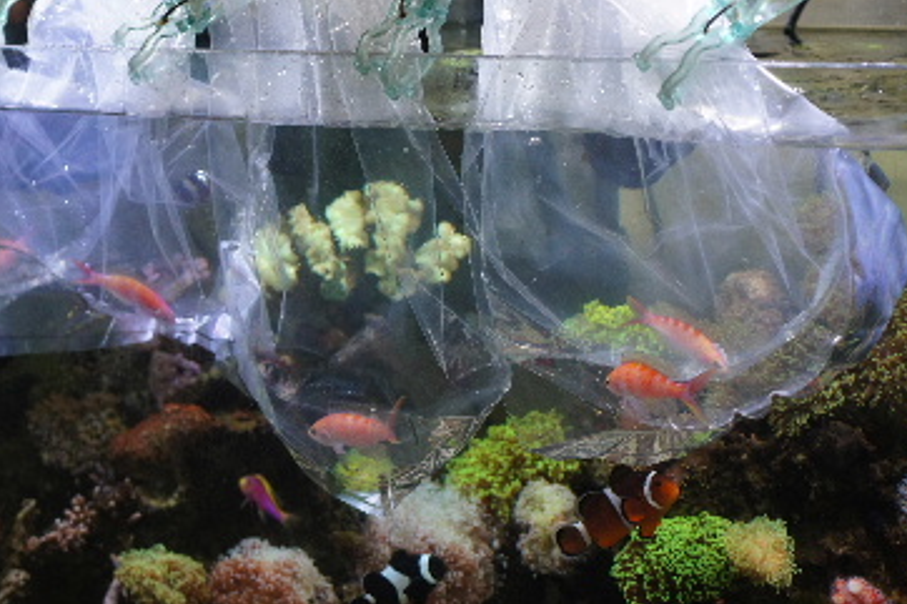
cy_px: 298
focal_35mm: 91
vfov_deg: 15.0
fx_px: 2292
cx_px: 411
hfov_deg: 22.4
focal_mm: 50
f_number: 4.5
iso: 800
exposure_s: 1/200
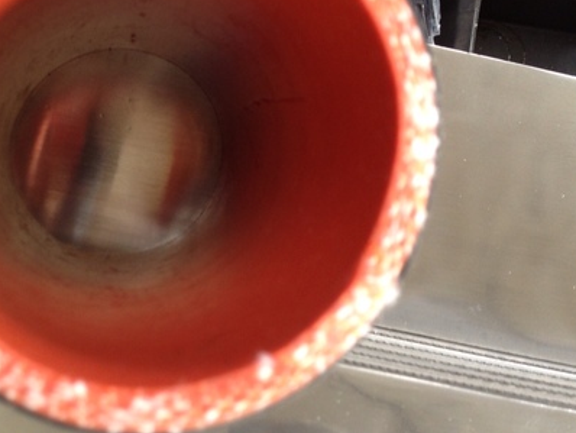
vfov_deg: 27.3
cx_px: 178
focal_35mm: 53
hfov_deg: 35.7
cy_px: 132
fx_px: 882
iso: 64
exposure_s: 1/20
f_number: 2.4
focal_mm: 4.13
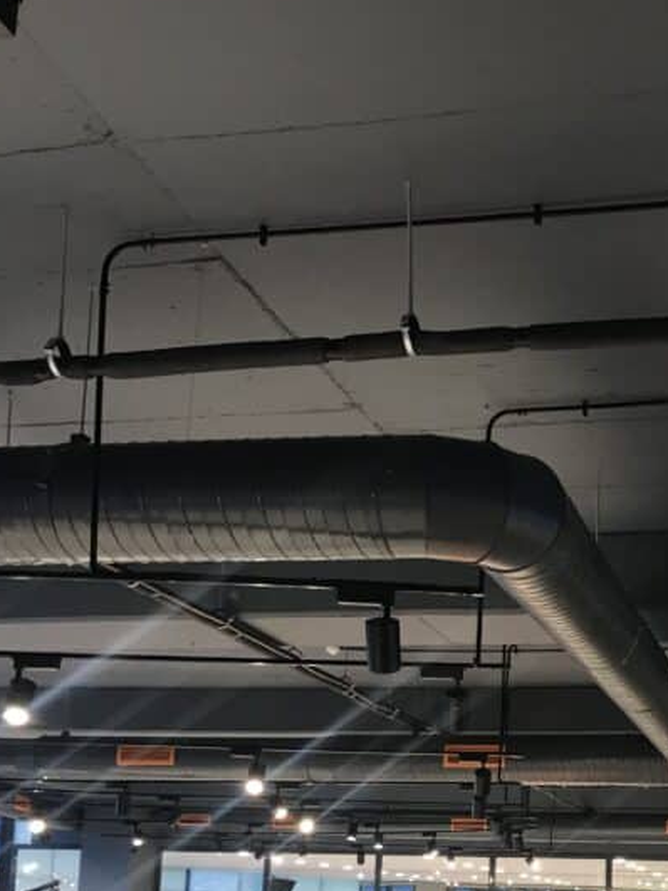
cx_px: 571
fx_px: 1390
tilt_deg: +9.1
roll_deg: -1.3
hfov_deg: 26.3
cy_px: 752
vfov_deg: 34.1
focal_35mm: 54
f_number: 1.8
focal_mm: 3.99
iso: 50
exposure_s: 1/17
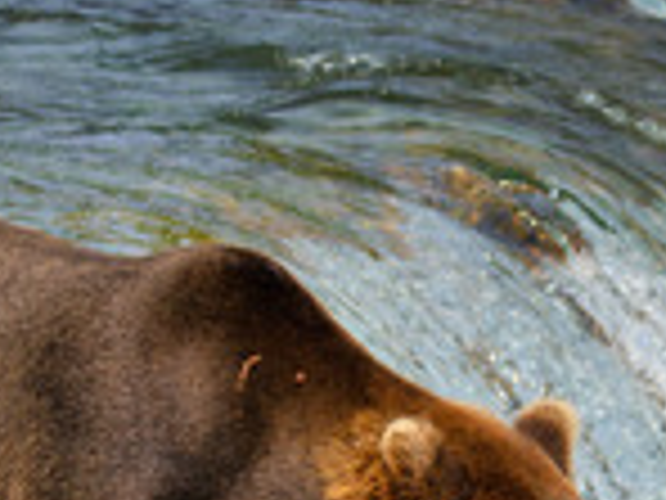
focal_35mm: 726
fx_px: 13968
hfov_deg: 2.7
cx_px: 549
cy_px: 610
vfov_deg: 2.0
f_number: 6.3
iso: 400
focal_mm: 200
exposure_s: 1/2000
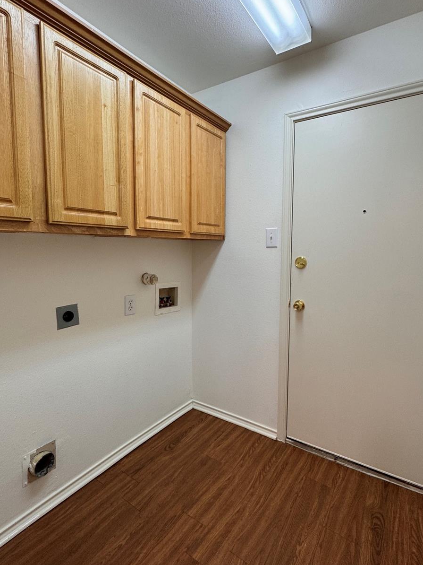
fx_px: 293
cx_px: 219
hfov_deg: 71.6
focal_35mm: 18
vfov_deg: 87.7
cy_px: 275
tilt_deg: -5.3
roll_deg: +0.2
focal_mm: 2.22
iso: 125
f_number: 2.2
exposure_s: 1/120
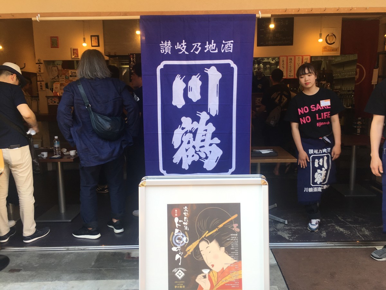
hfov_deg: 61.7
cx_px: 193
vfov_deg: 48.2
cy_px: 145
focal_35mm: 29
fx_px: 323
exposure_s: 1/60
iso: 25
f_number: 2.2
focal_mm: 4.15
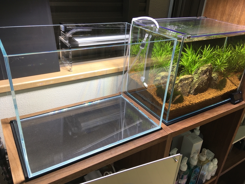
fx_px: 205
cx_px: 122
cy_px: 92
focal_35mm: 29
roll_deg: -3.9
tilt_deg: -29.4
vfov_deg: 48.2
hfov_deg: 61.7
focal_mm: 4.15
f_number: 2.2
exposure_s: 1/60
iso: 25
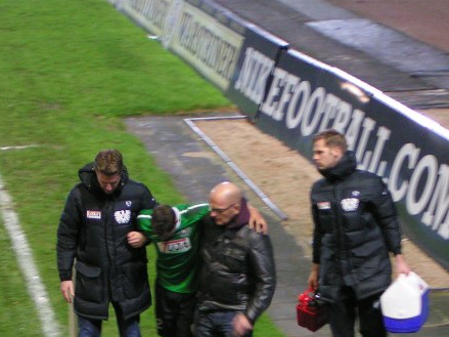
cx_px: 189
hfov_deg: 13.7
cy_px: 302
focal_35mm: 144
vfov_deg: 10.2
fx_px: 1867
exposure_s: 1/25
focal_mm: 12.1
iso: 200
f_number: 3.2
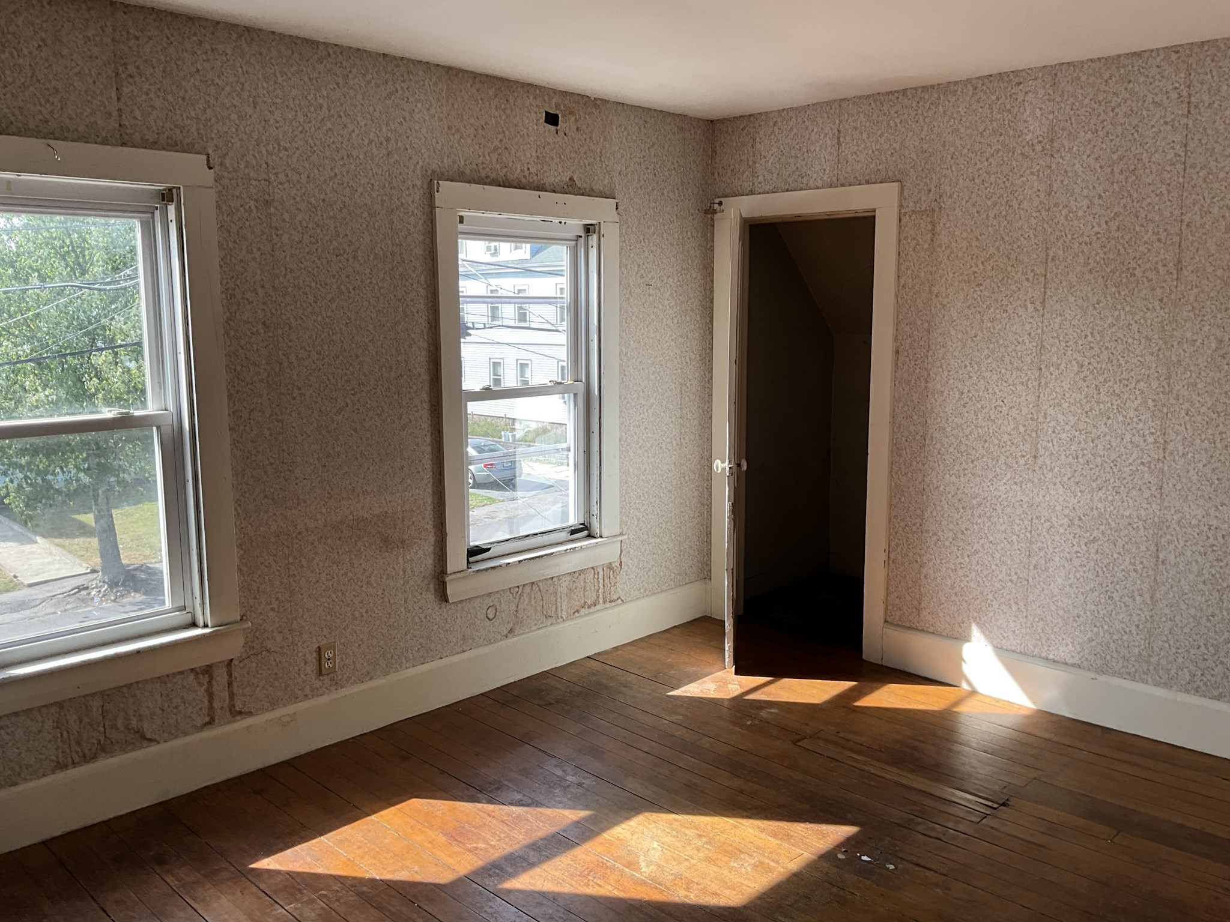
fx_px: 1030
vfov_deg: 48.2
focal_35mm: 29
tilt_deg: -9.3
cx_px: 615
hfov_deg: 61.7
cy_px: 461
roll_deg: +0.7
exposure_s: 1/122
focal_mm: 3
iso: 20
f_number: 1.8
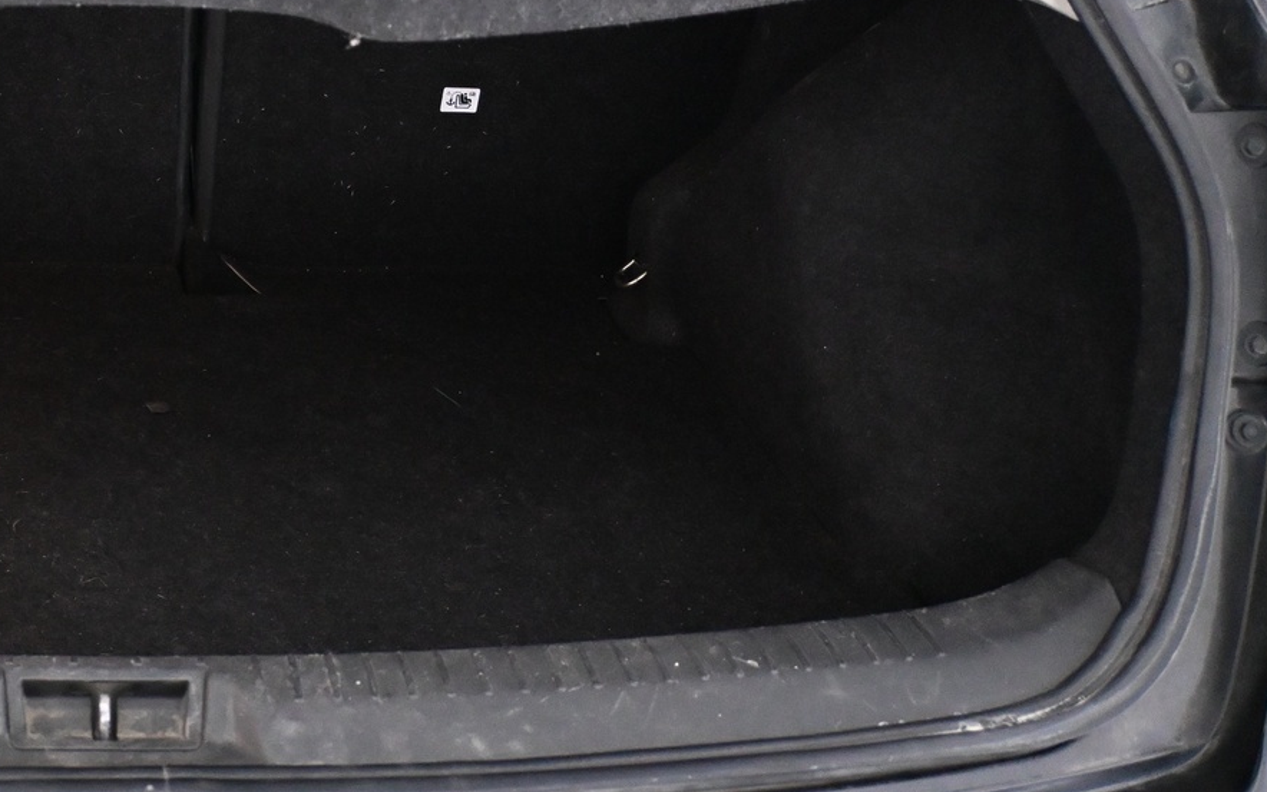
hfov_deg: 33.4
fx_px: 1983
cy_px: 99
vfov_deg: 22.1
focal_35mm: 57
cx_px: 110
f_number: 3.8
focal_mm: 20.5
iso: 4500
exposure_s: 1/60
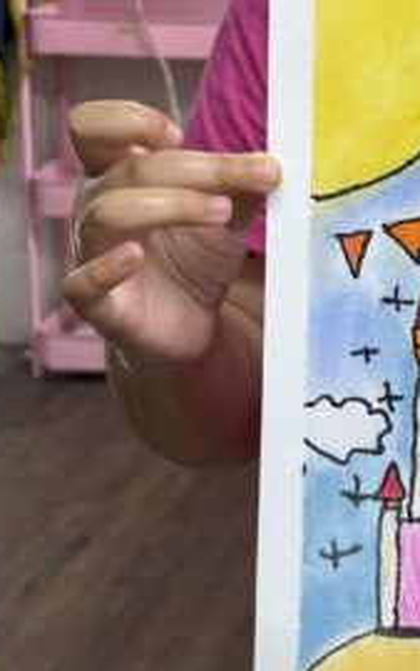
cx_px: 579
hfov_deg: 12.4
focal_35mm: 102
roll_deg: -0.3
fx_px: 1866
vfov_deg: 20.3
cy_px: 229
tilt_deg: -12.8
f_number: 1.6
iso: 64
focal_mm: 5.96
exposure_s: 1/100
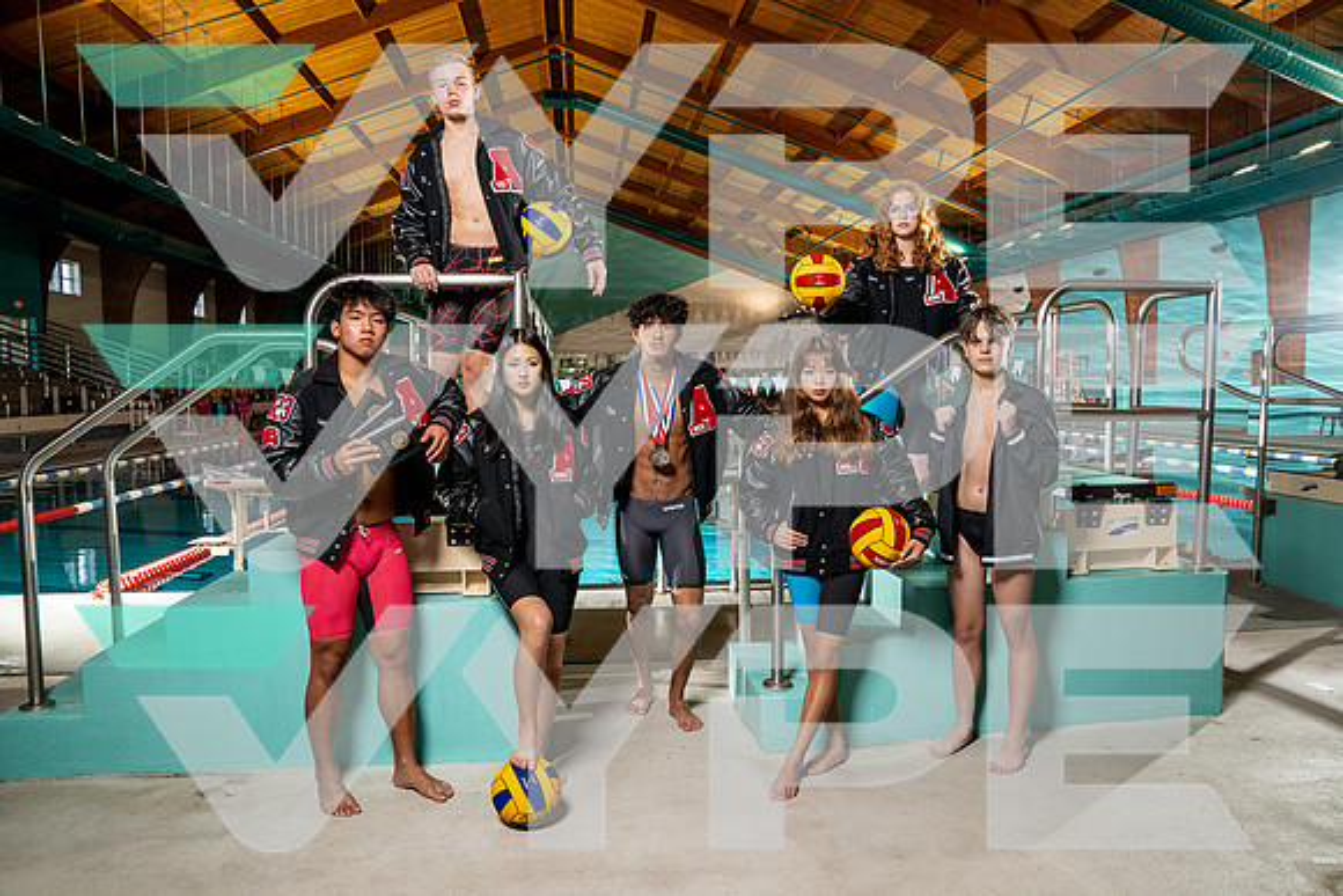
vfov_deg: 53.2
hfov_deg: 73.7
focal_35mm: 24
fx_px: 896
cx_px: 672
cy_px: 448
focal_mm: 24
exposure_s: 1/250
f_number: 7.1
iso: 500
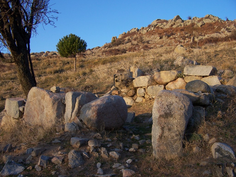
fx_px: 259
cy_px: 88
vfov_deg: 37.7
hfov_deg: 49.0
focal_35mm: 38
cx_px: 118
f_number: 2.8
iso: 80
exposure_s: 1/400
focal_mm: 6.3
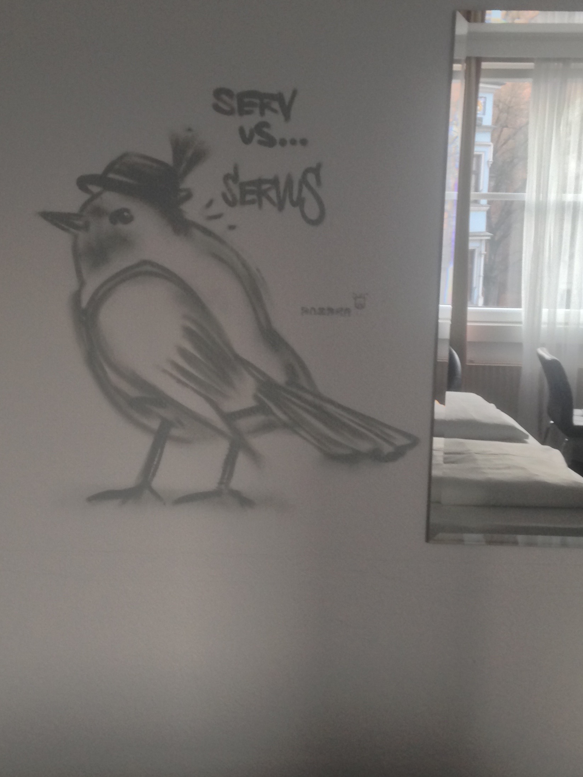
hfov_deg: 29.5
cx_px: 212
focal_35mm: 49
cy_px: 344
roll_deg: +0.1
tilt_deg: -6.5
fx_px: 1100
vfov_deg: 38.9
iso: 80
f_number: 2.4
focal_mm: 4.12
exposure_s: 1/20
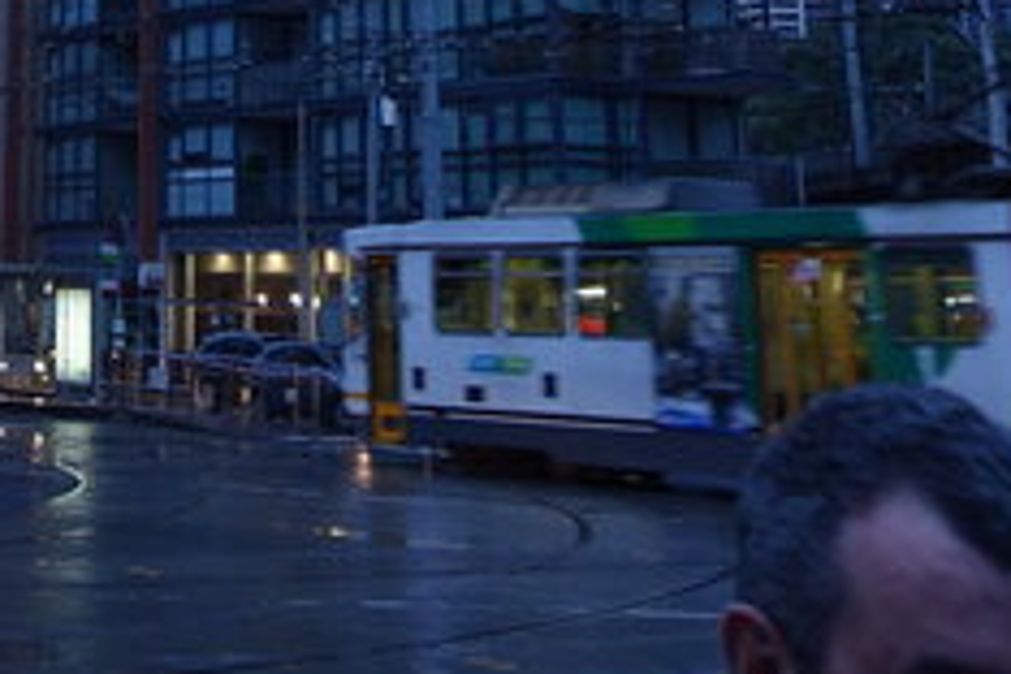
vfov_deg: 14.9
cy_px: -460
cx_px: -43
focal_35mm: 82
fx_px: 2303
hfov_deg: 23.5
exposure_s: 1/30
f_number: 2.8
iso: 125
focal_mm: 8.8
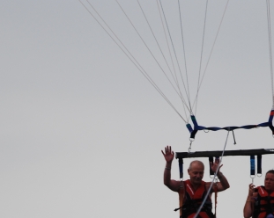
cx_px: 184
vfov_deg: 1.1
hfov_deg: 1.4
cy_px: 225
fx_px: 11379
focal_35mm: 1405
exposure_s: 1/1000
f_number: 5.6
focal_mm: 400
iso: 160
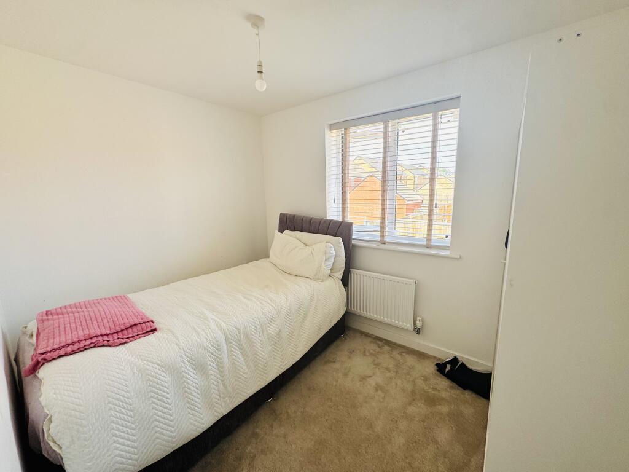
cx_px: 314
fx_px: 254
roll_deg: +1.6
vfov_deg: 85.7
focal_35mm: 14
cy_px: 236
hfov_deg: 102.1
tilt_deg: -10.1
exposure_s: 1/135
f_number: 2.2
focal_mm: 2.22
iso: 40
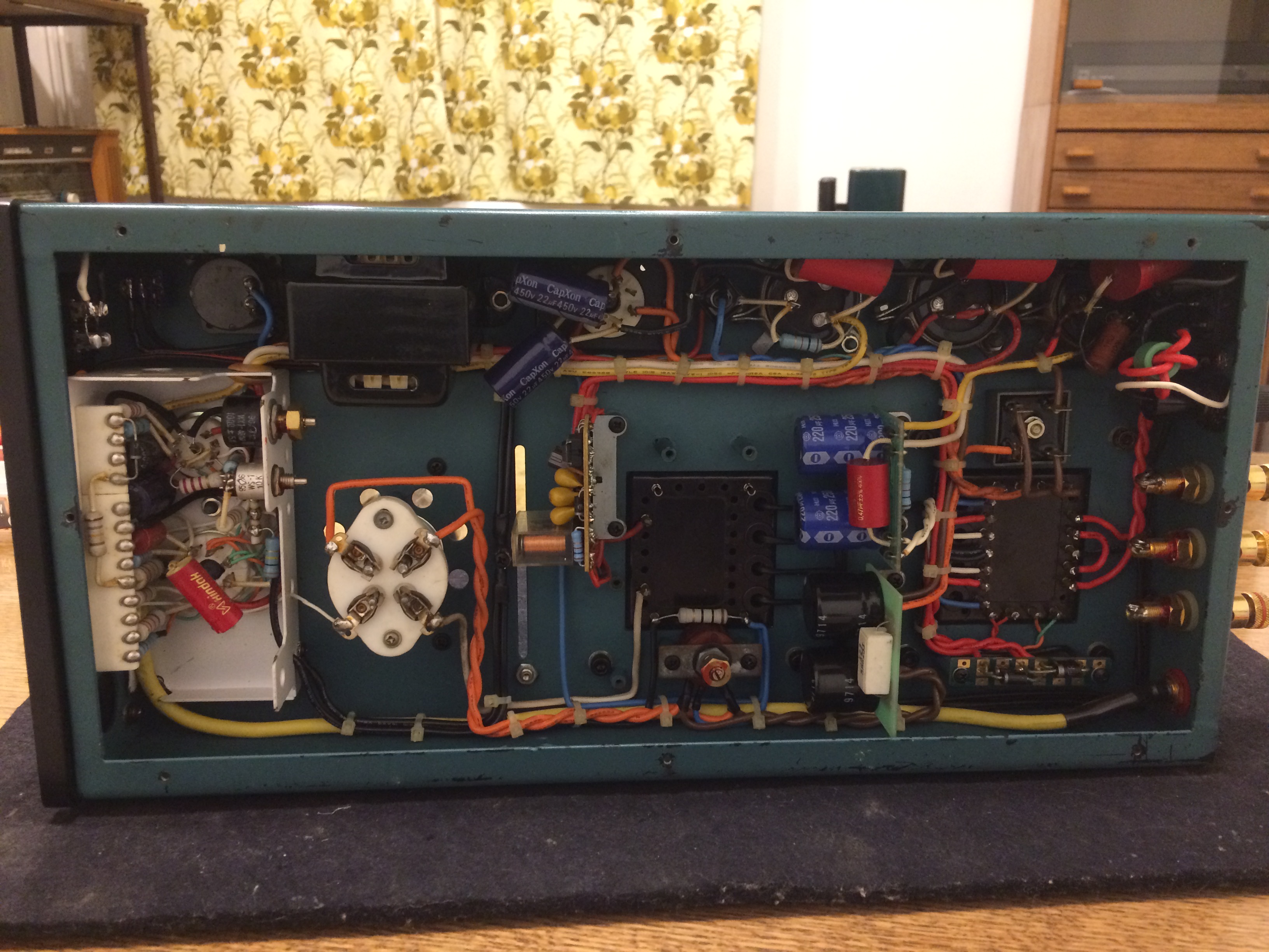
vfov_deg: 48.2
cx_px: 634
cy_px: 476
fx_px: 1063
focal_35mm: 29
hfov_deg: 61.7
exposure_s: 1/20
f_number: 2.2
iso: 250
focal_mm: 4.15
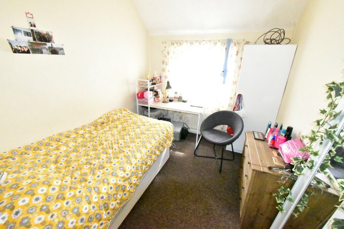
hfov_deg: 100.4
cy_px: 114
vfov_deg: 77.3
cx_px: 172
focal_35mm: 15
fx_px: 143
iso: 25600
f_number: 11
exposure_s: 1/200
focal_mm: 10
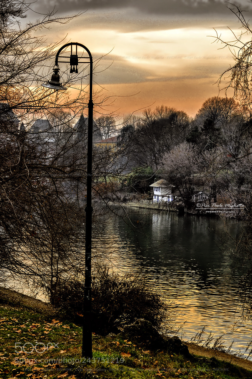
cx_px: 126
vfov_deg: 24.6
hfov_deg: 16.5
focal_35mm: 82
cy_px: 190
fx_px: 868
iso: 640
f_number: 8
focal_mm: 55
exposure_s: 1/250
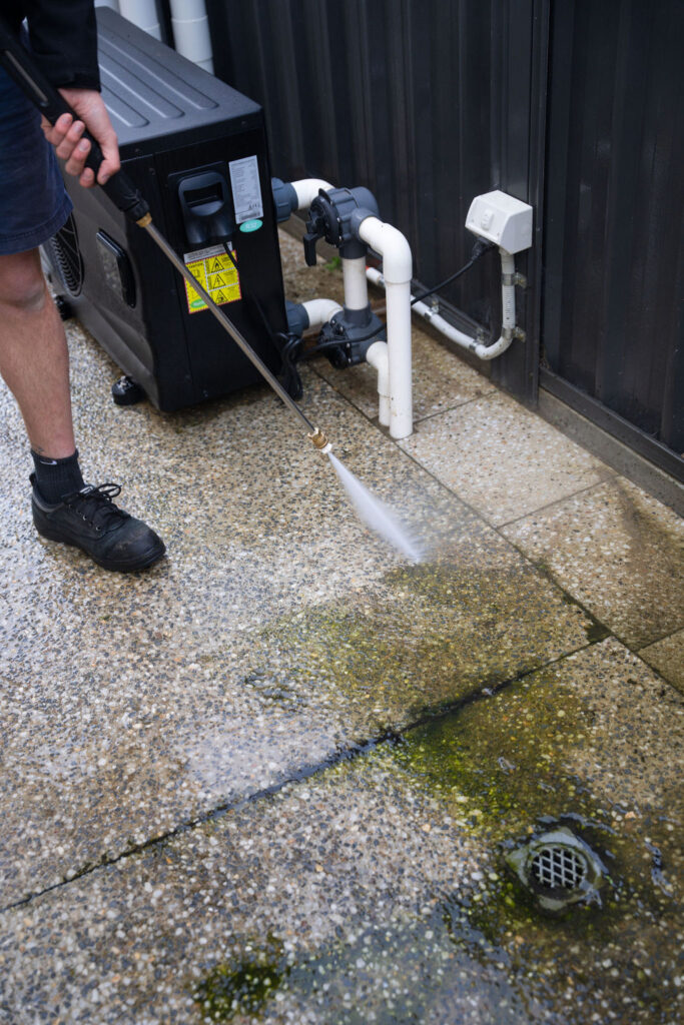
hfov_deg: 30.8
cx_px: 342
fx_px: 1242
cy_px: 512
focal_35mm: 44
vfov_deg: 44.9
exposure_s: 1/160
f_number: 2.8
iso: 320
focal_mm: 43.6
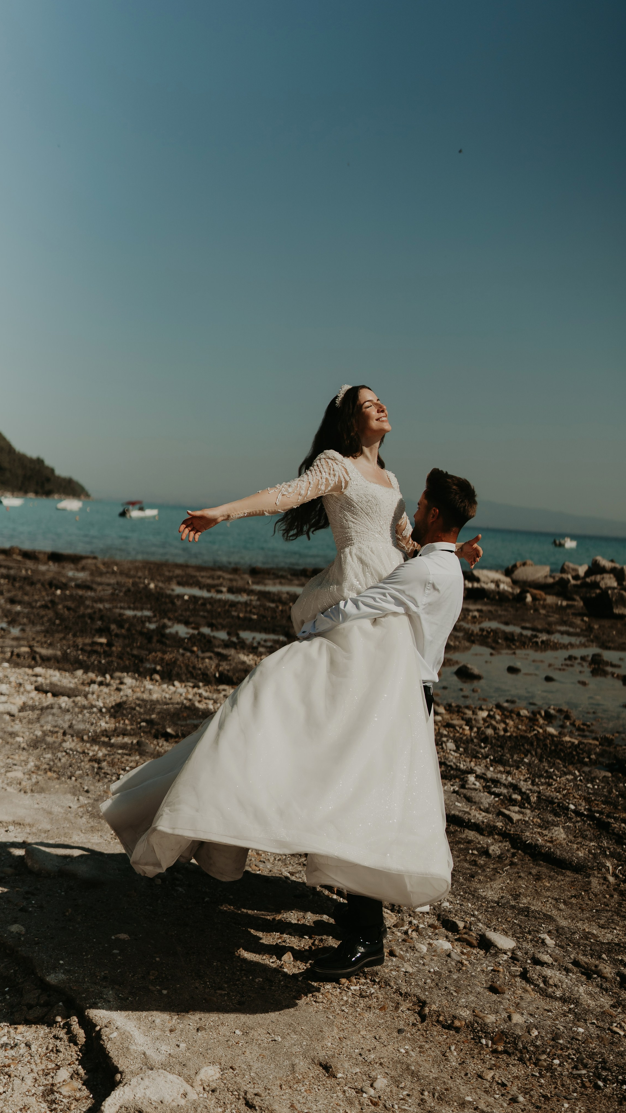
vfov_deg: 54.0
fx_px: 1092
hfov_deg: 31.9
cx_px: 360
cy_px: 557
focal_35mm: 37
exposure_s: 1/8000
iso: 80
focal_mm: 35
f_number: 1.8
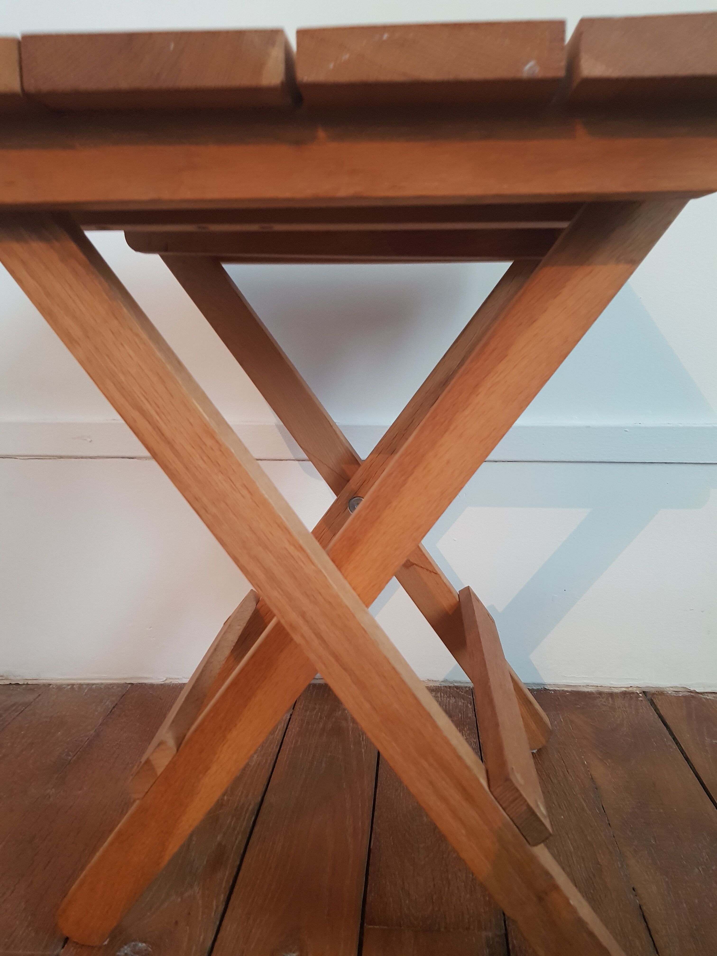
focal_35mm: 26
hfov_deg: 53.1
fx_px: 718
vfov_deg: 67.3
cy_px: 478
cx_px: 358
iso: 200
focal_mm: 4.2
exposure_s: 1/10
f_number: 1.7
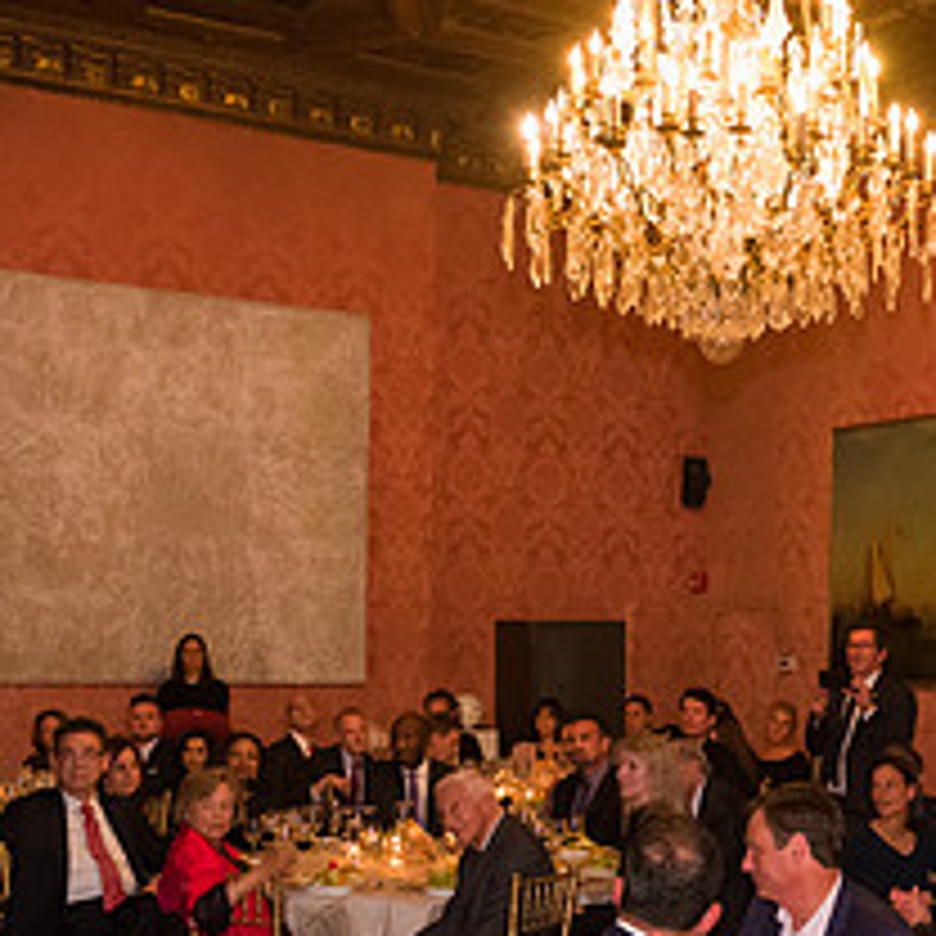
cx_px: 716
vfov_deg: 29.8
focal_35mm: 57
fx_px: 1744
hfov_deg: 29.5
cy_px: 650
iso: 3200
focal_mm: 24
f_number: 4
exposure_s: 1/80
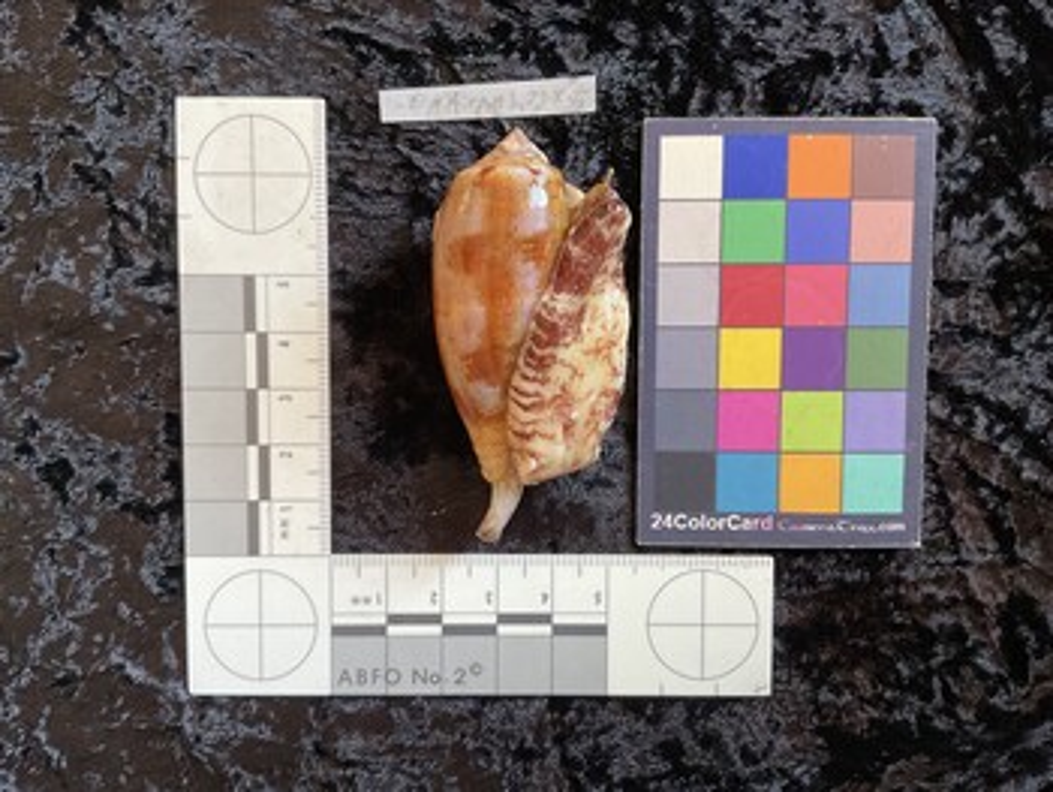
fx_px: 883
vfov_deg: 48.3
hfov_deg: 61.6
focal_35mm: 29
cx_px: 526
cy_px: 396
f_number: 1.8
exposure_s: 1/50
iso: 80
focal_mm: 3
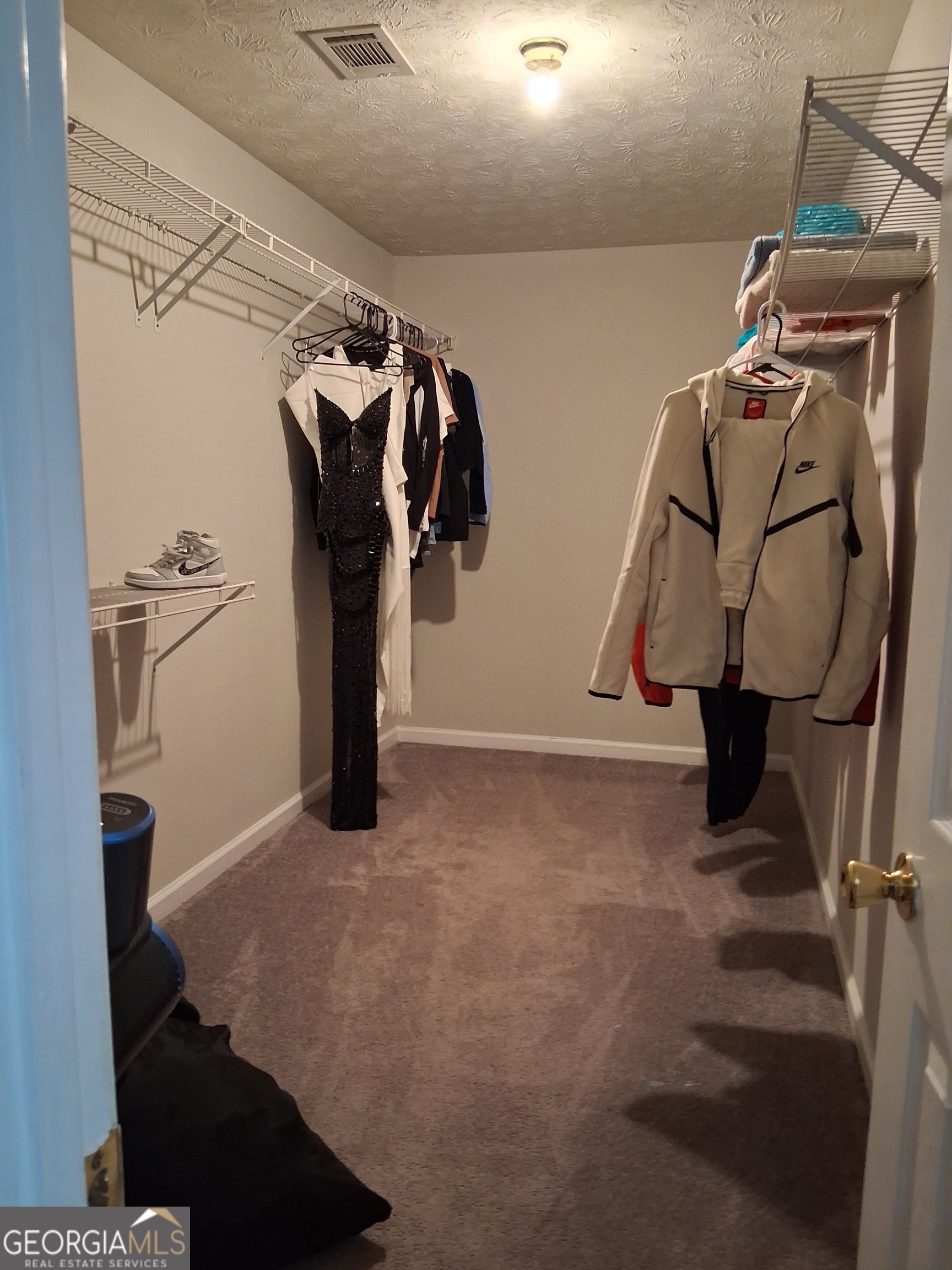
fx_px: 953
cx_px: 476
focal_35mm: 26
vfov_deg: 67.3
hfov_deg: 53.1
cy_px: 635
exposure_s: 1/33
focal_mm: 3.98
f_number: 1.8
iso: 500
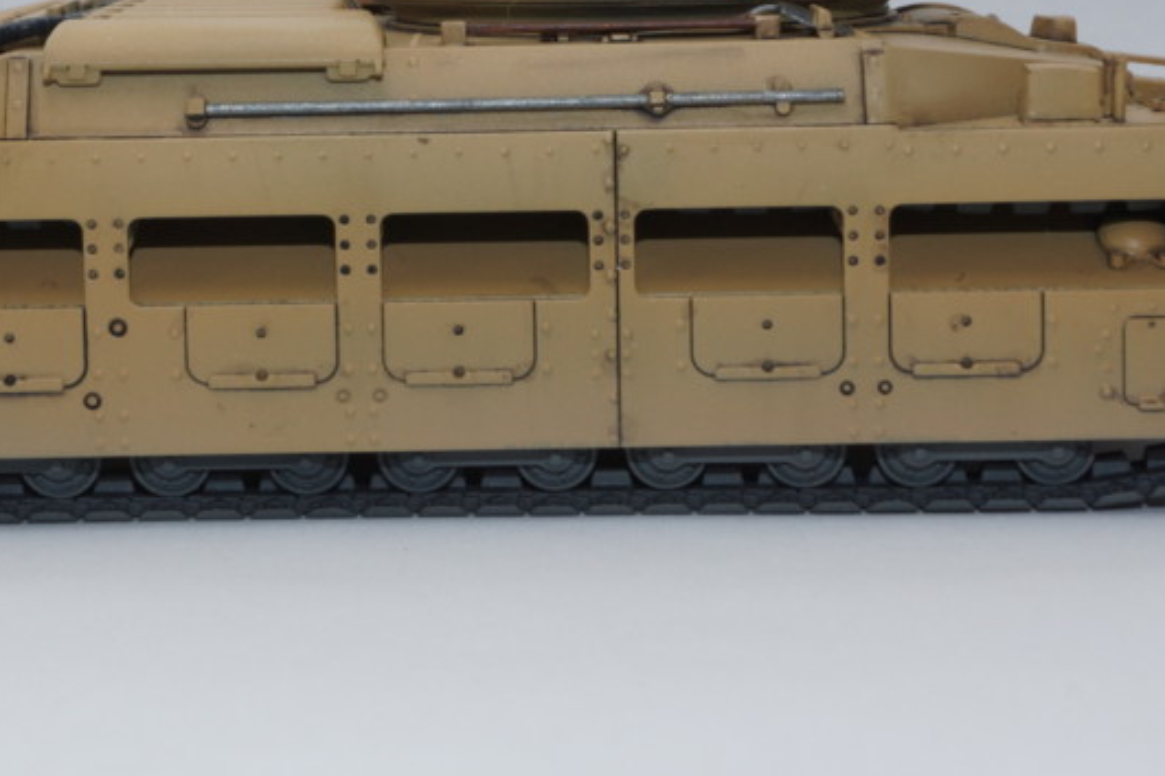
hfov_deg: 20.6
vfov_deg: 13.7
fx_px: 3202
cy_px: 106
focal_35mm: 99
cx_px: 454
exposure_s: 1/100
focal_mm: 35
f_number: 18
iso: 200
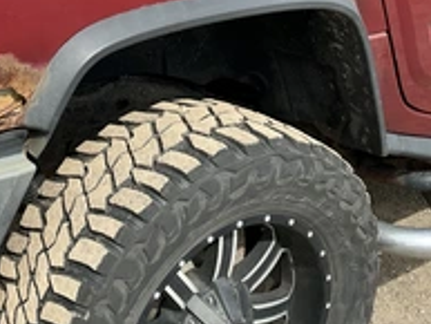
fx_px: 723
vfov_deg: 24.6
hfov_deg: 32.2
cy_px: 36
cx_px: 76
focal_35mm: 58
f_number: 1.8
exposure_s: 1/439
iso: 25
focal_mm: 3
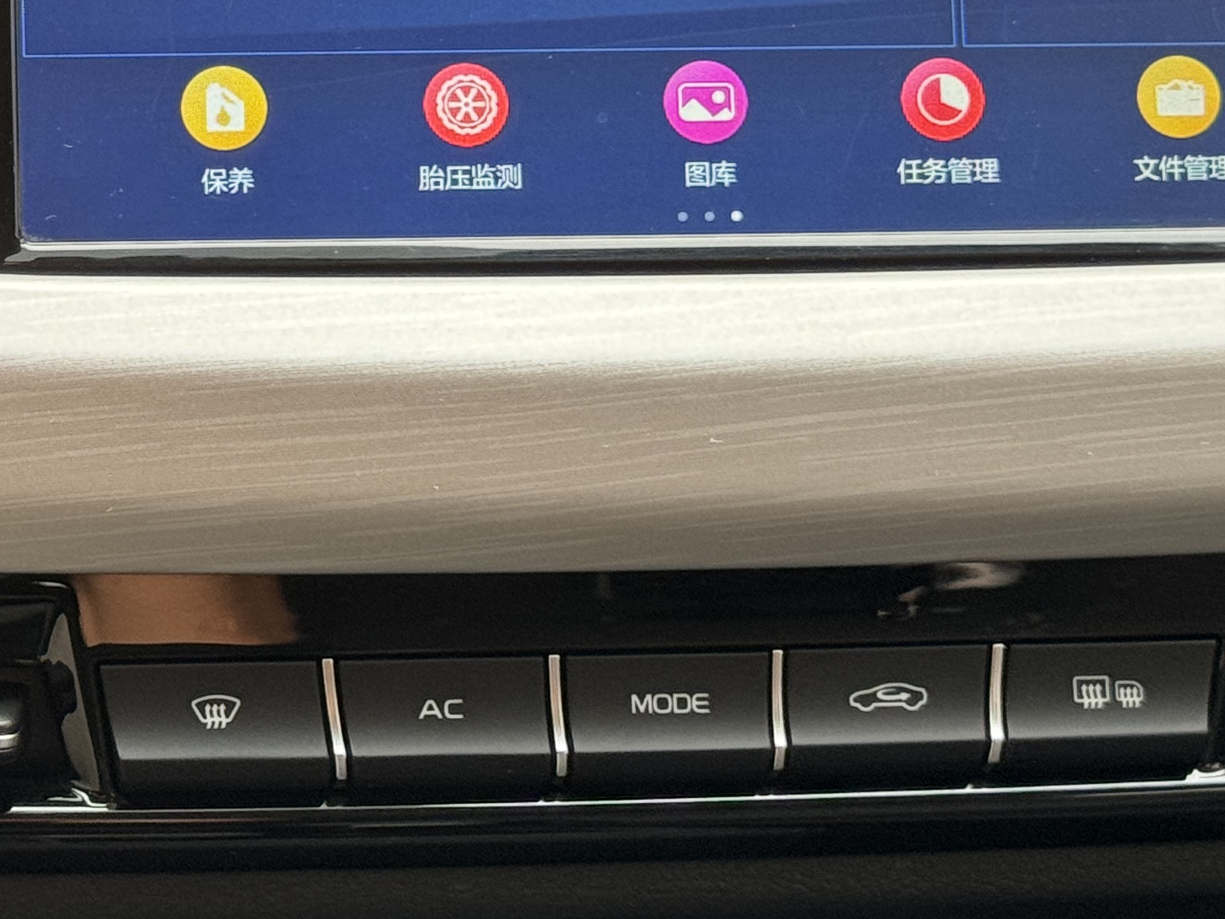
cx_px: 60
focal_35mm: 130
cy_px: -169
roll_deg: -4.4
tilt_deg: -24.9
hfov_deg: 15.0
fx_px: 4601
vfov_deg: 11.2
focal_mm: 6.86
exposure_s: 1/89
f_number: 1.78
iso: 100
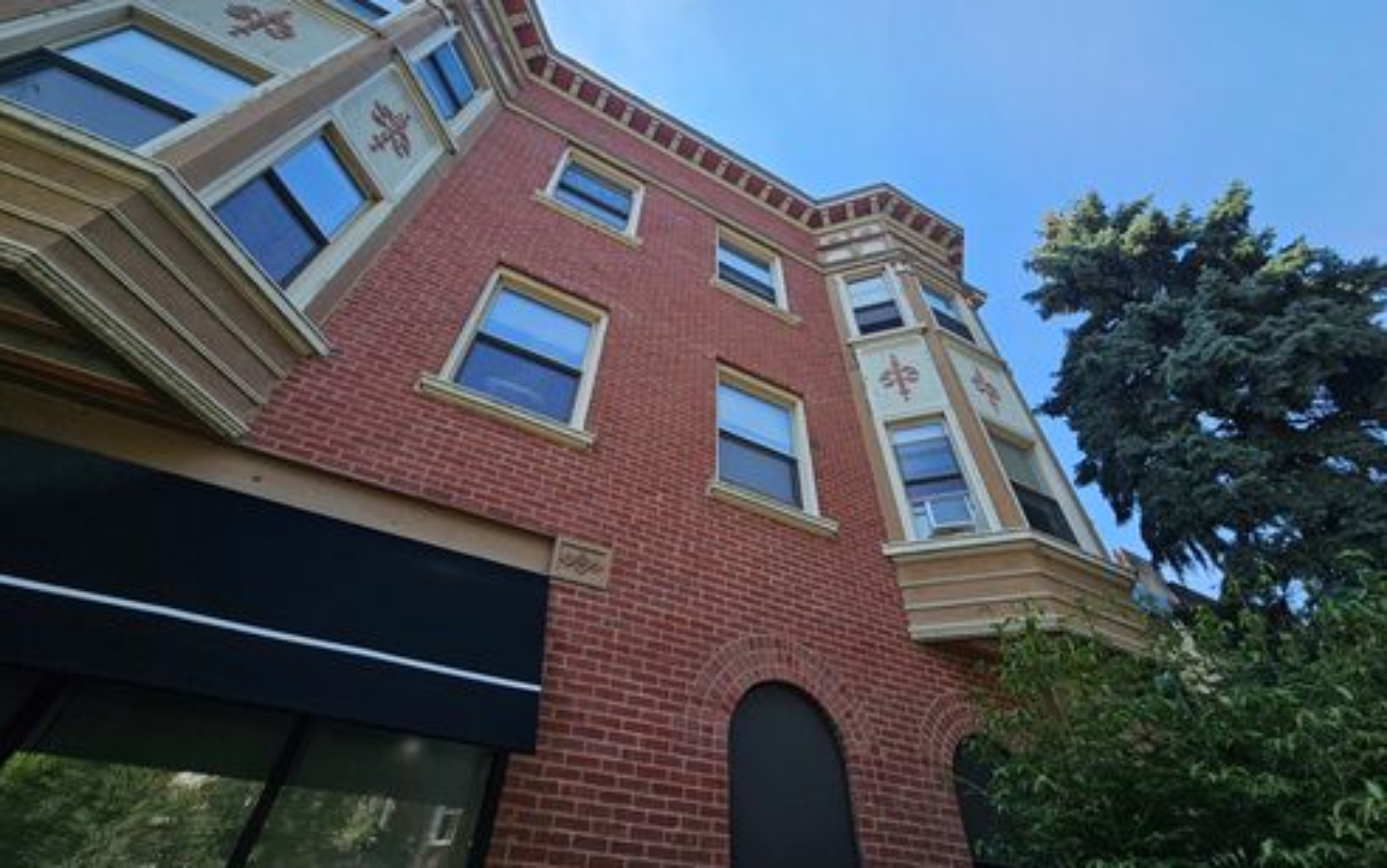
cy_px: 390
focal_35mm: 14
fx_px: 529
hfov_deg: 105.3
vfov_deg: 78.5
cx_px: 699
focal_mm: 2.2
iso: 50
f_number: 2.2
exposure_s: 1/880
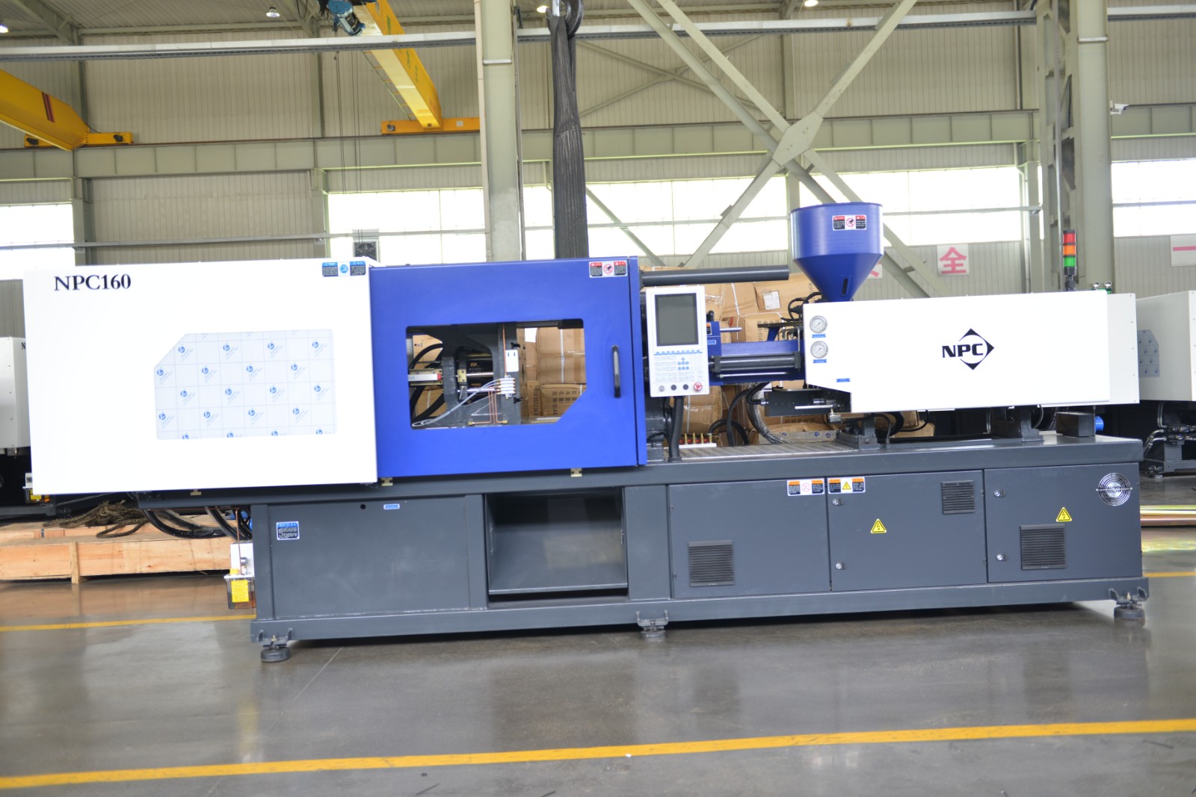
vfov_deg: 41.1
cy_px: 398
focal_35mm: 32
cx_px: 598
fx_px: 1063
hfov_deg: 58.7
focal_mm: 32
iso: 160
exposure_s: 1/30
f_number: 2.8
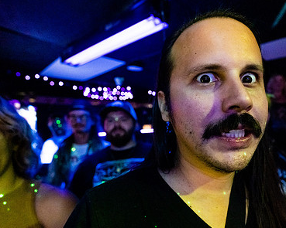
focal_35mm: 21
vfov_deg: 65.4
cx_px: 192
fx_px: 178
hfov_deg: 75.1
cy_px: 124
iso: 2500
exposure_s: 1/200
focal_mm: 14
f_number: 2.8
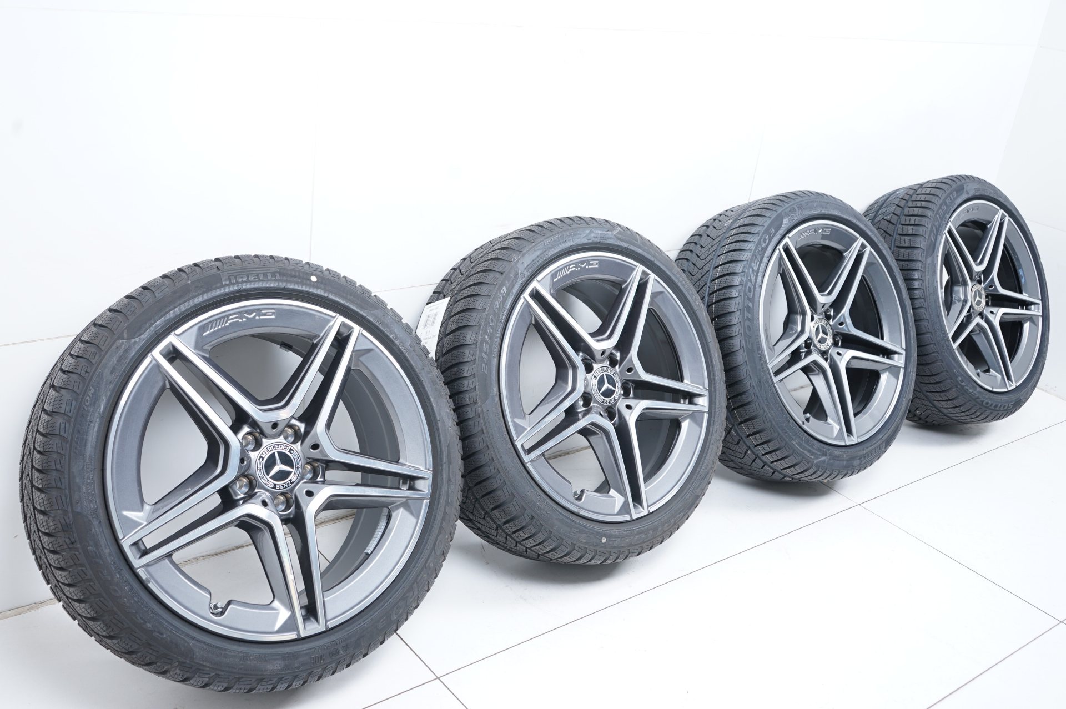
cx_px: 533
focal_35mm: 35
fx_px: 1036
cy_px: 354
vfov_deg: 37.8
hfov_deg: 54.5
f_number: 5.6
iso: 250
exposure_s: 1/125
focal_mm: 35
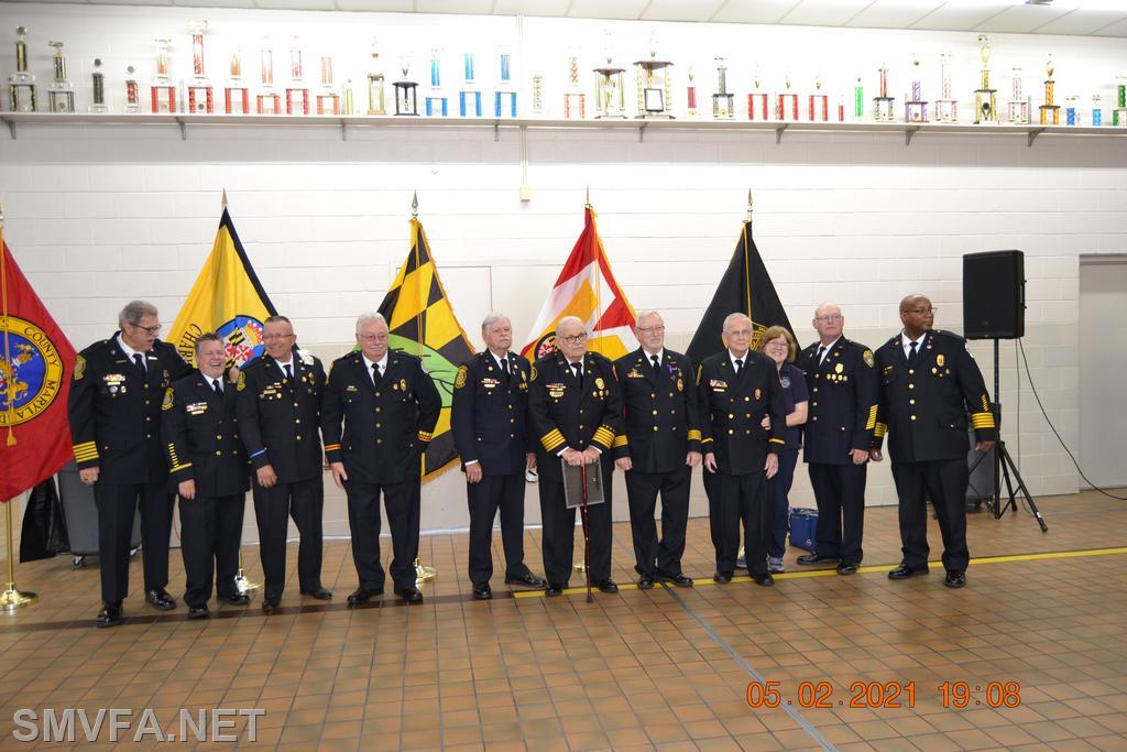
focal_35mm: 27
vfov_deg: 47.9
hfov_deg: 67.4
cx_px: 564
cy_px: 376
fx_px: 845
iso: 500
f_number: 3.5
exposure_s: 1/60
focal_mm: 18
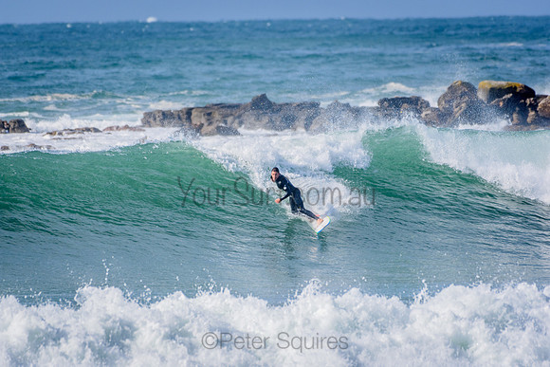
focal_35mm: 750
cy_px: 184
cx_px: 275
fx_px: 11460
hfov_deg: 2.7
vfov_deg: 1.8
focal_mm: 500
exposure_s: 1/2000
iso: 280
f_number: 5.6
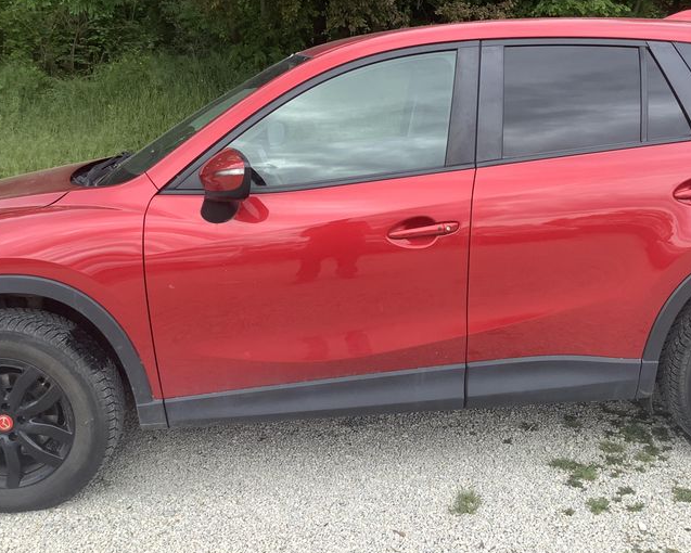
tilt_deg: -13.2
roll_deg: -0.3
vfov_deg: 39.1
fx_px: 777
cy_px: 249
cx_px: 383
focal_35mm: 38
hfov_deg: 47.8
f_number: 2.4
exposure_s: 1/285
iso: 25
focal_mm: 3.3
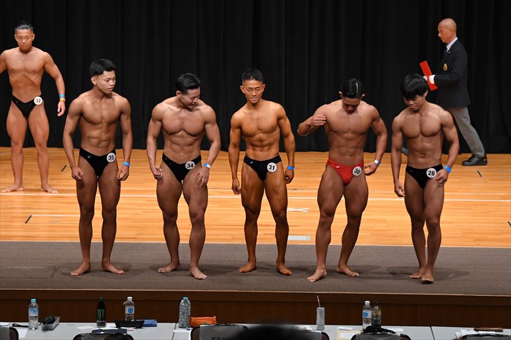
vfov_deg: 8.2
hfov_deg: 12.2
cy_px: 170
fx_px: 2384
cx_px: 256
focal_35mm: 168
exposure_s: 1/400
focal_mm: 112
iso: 4000
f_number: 5.6
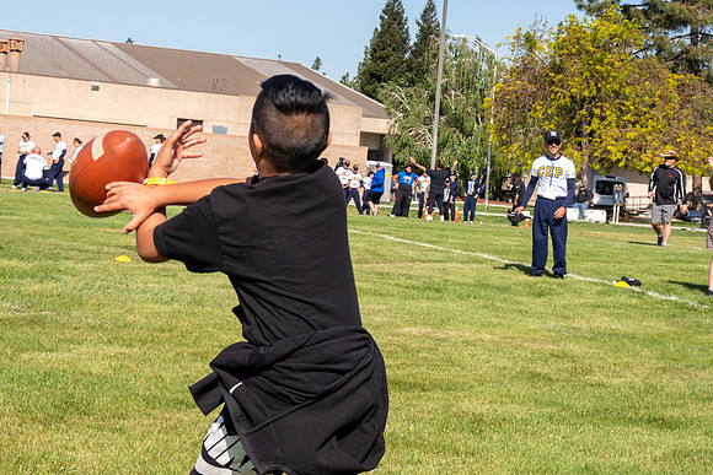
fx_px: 1742
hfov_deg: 23.1
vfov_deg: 15.6
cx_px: 357
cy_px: 238
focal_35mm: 88
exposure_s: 1/1600
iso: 320
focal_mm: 27.44
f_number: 4
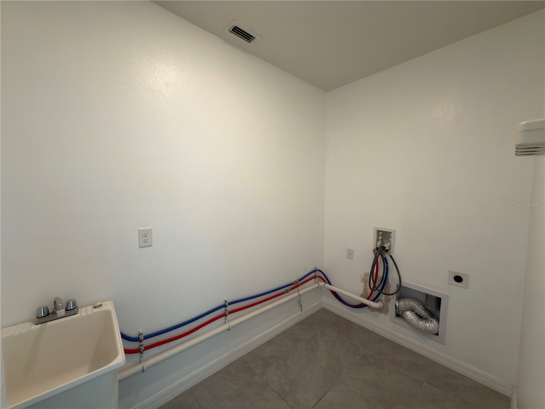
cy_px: 204
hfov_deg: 102.1
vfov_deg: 85.7
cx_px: 272
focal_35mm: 14
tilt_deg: -4.1
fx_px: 220
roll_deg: -0.4
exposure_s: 1/30
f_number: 2.2
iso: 40
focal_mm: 2.22
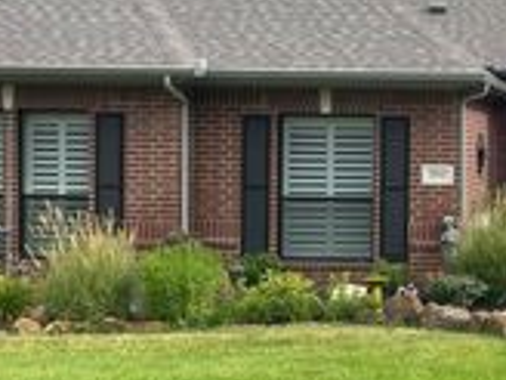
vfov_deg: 19.4
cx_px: 546
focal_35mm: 76
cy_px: 165
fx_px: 1111
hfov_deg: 24.1
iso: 32
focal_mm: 5.1
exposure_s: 1/2288
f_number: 1.6
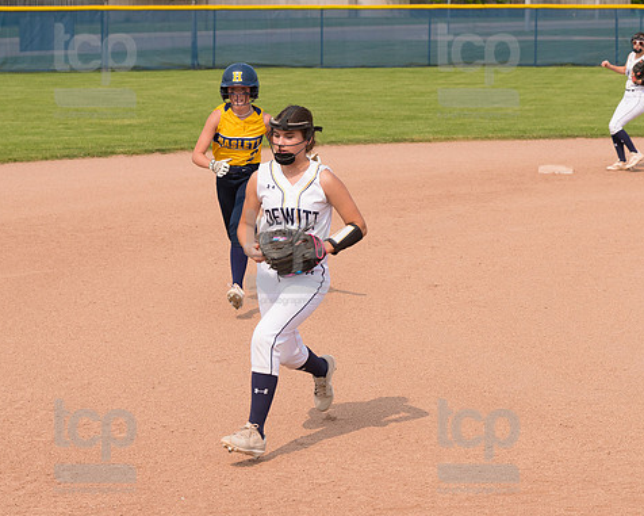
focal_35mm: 120
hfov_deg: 16.0
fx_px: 2288
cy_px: 257
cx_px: 287
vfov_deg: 12.9
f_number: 5.6
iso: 320
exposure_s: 1/1600
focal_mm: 70
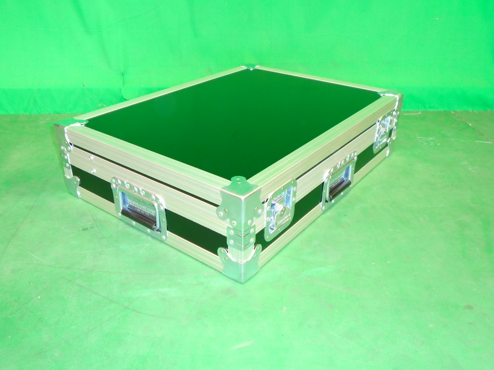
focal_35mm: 31
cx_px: 247
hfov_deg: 58.4
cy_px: 185
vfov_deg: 45.4
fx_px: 442
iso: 400
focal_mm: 5.5
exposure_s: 1/40
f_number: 3.5
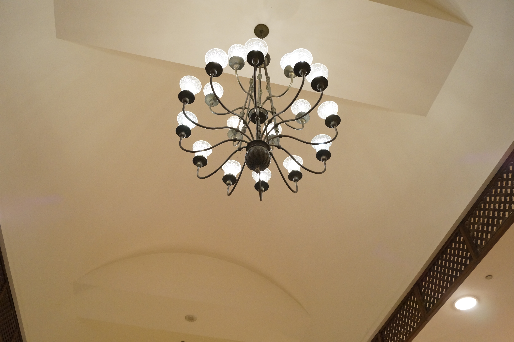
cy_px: 171
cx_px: 257
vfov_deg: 43.5
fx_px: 428
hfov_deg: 62.0
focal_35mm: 30
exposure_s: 1/60
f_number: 4
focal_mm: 20
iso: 1600
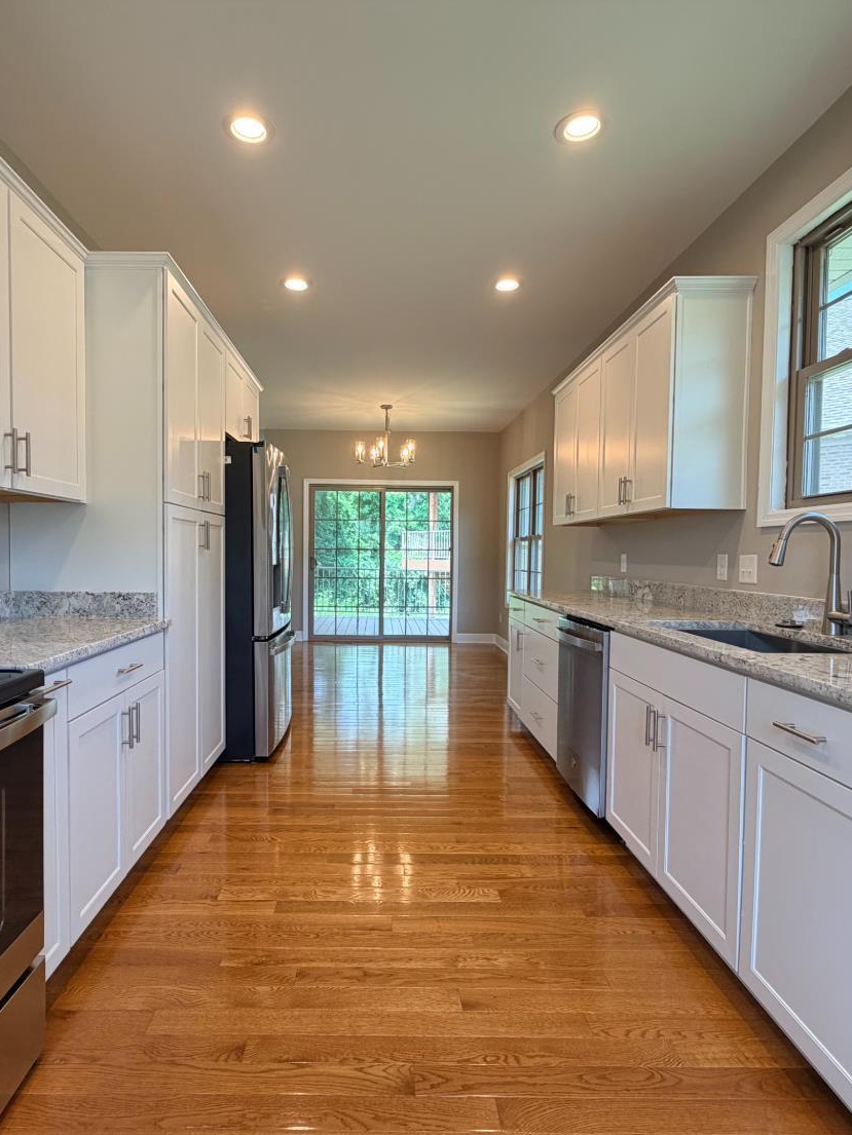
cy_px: 576
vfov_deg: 84.7
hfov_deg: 68.5
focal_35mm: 19
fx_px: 623
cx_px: 381
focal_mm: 2.22
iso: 125
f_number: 2.2
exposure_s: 1/121
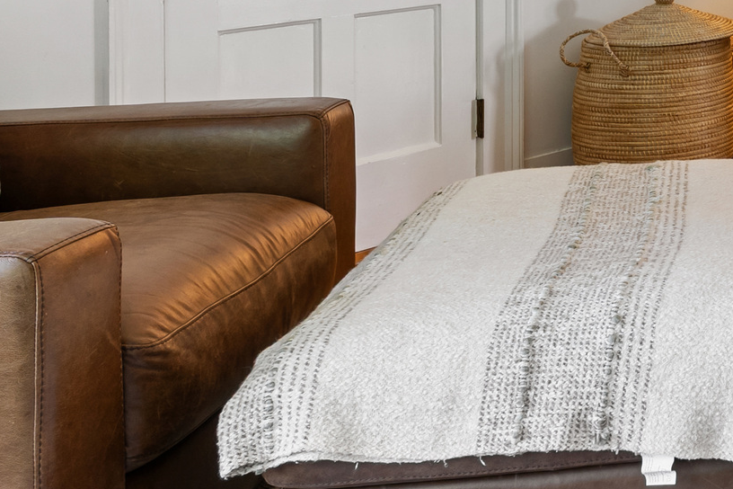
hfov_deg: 24.9
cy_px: -145
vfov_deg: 19.6
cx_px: 1069
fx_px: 1303
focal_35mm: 64
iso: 320
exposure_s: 1/2.5
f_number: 8
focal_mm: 17
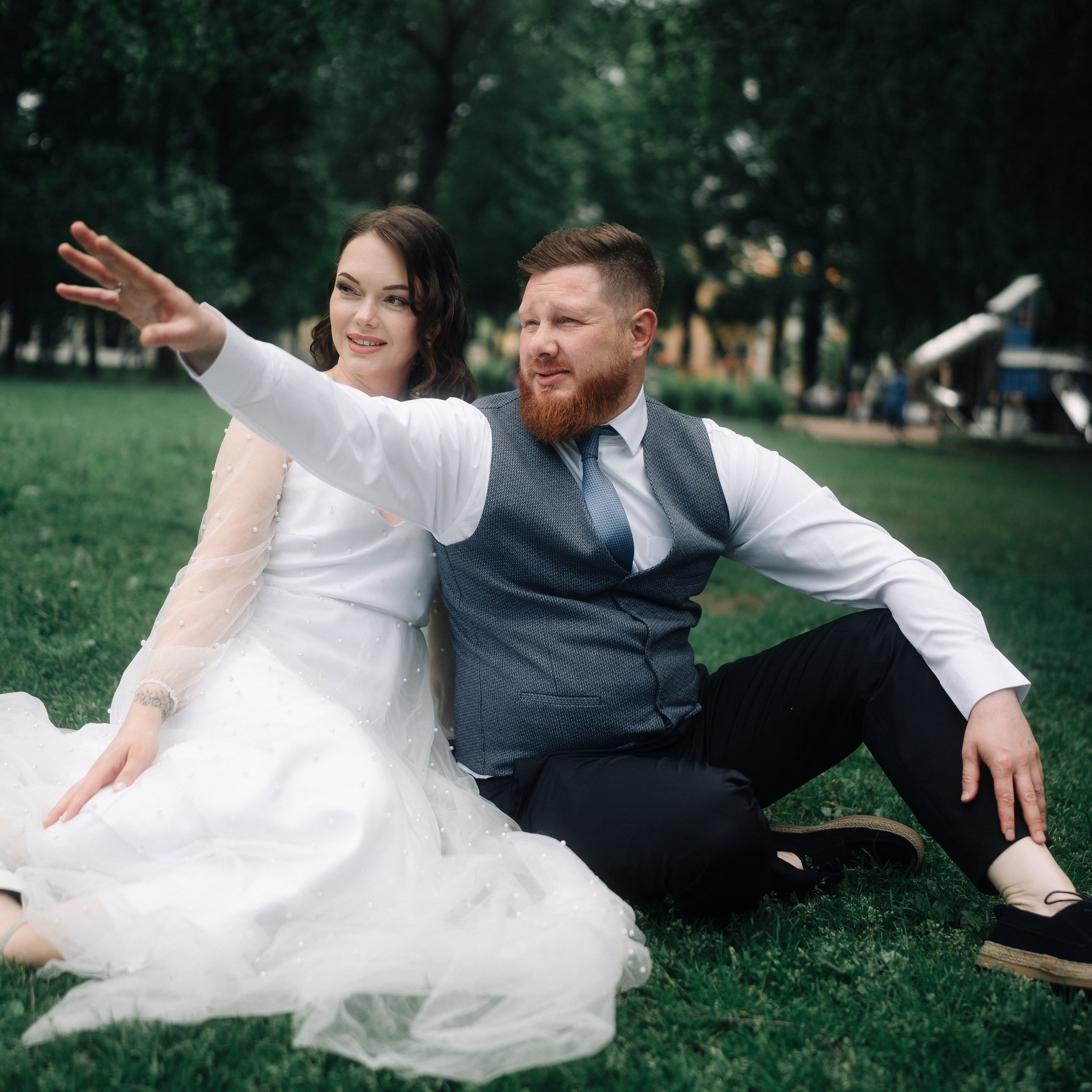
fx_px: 1606
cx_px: 545
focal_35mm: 45
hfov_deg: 37.6
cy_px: 554
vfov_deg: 37.6
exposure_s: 1/2000
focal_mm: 35
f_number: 1.4
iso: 160
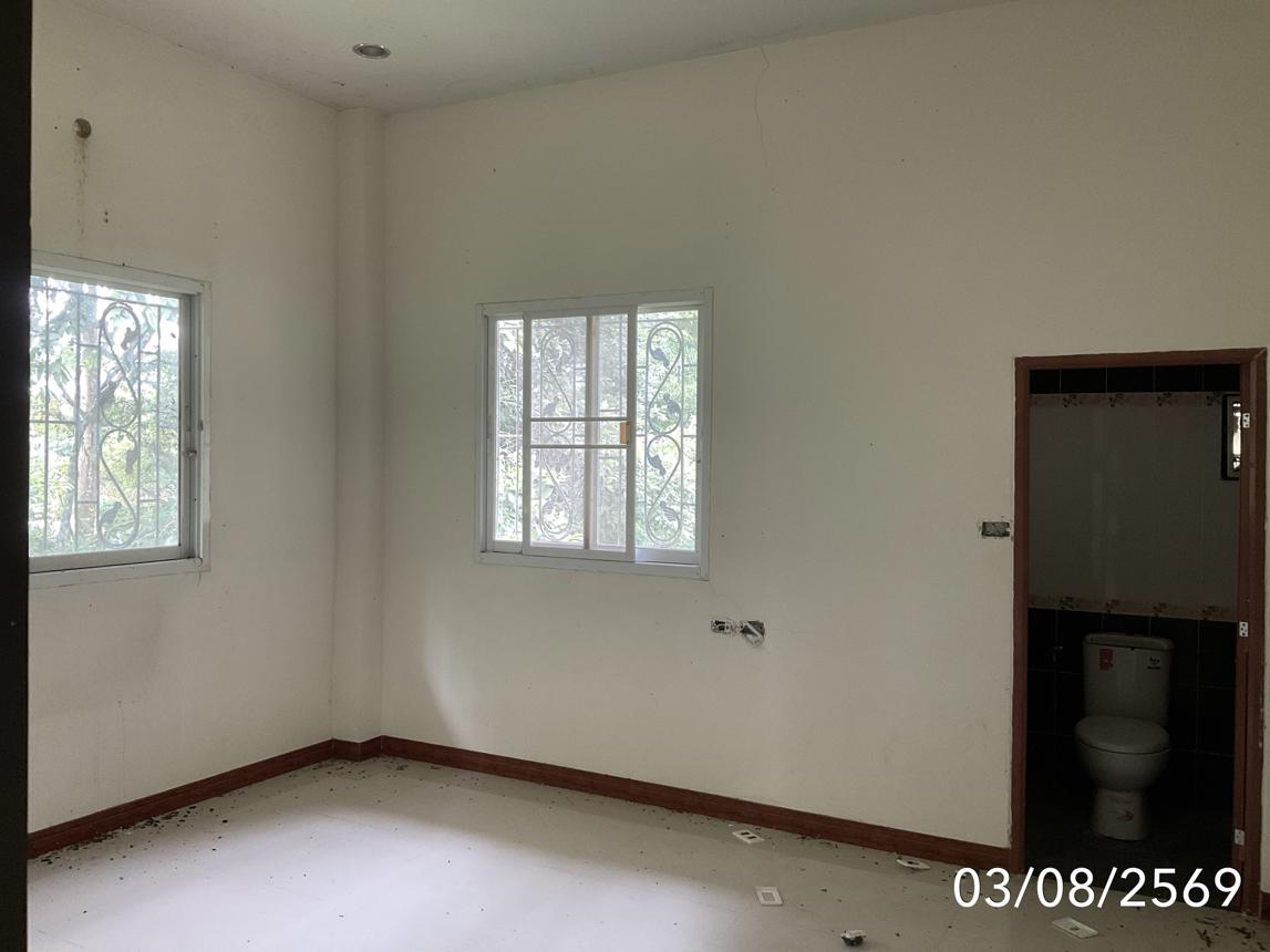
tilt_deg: -1.1
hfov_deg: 61.7
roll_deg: -0.5
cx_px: 635
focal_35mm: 29
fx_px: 1064
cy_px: 476
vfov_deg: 48.2
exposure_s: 1/50
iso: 125
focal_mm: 3
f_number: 1.8
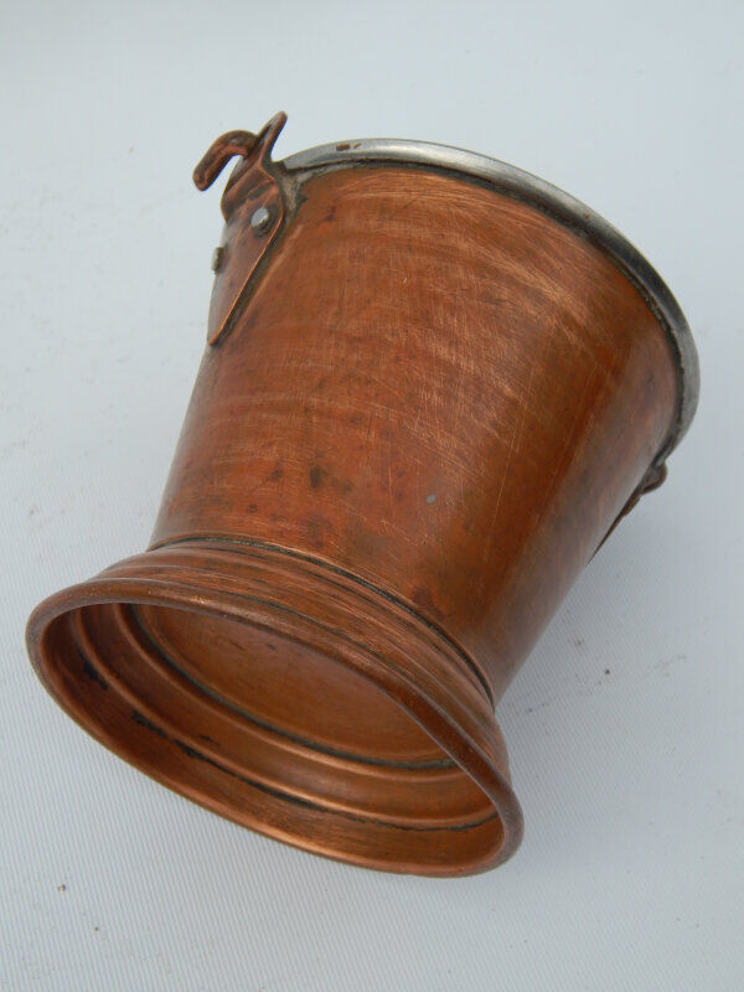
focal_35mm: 49
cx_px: 372
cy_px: 496
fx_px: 1404
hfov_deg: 29.7
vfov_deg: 38.9
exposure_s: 1/800
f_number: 3.7
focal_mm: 8.6
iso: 125
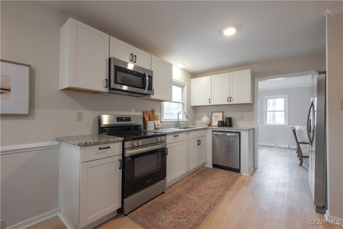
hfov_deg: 96.7
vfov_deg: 73.8
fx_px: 152
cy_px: 114
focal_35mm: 16
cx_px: 172
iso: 800
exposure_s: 1/4
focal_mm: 16
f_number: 20
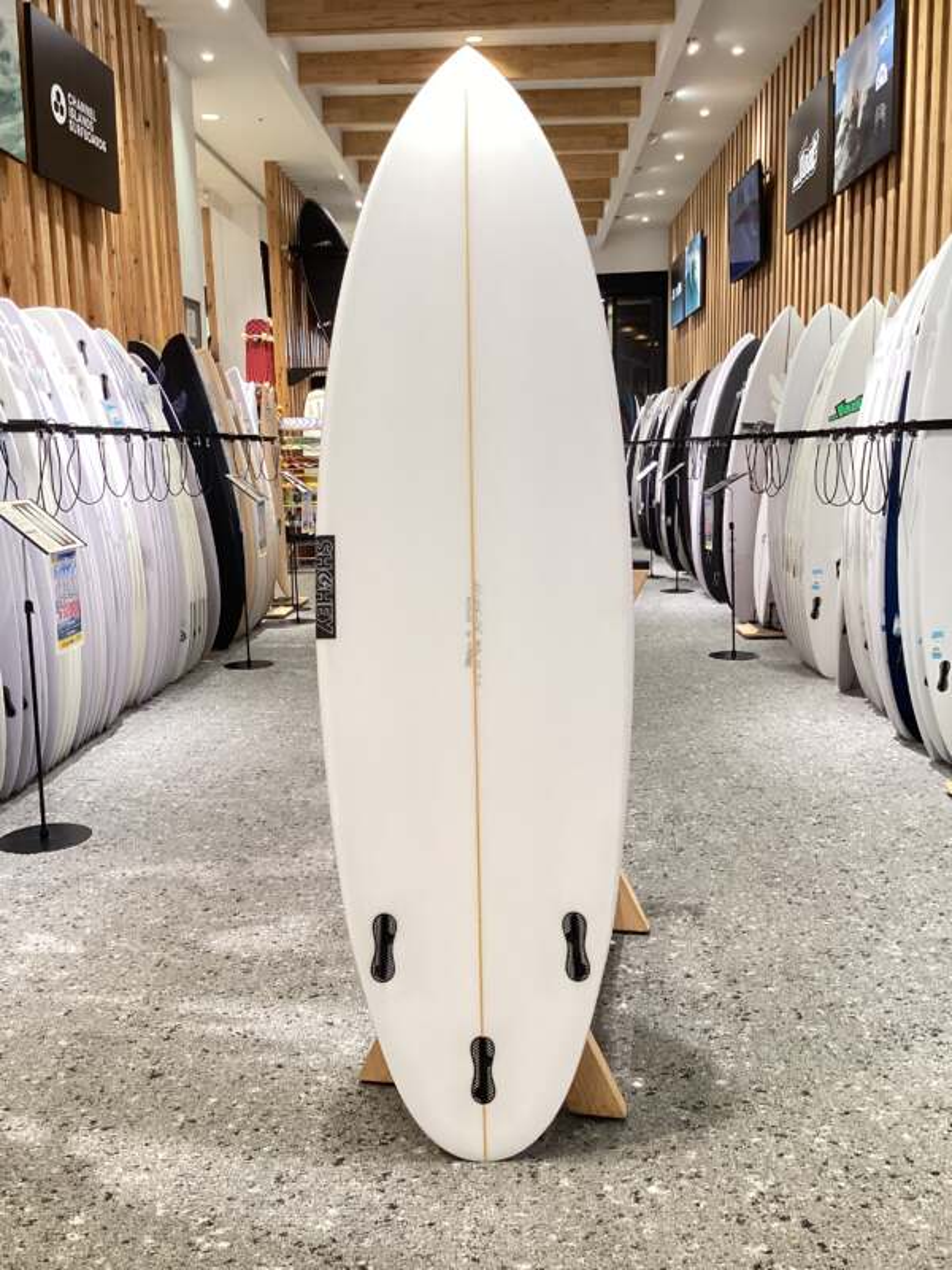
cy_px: 635
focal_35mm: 31
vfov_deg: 58.4
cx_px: 476
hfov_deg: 45.4
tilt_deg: -8.5
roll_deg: -1.0
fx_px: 1137
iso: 160
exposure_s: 1/60
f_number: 2.4
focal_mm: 3.3
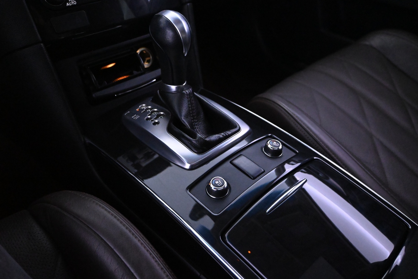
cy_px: 140
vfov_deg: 40.8
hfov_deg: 58.3
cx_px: 209
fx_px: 374
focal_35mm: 32
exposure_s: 1/80
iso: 10000
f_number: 4
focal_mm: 21.5
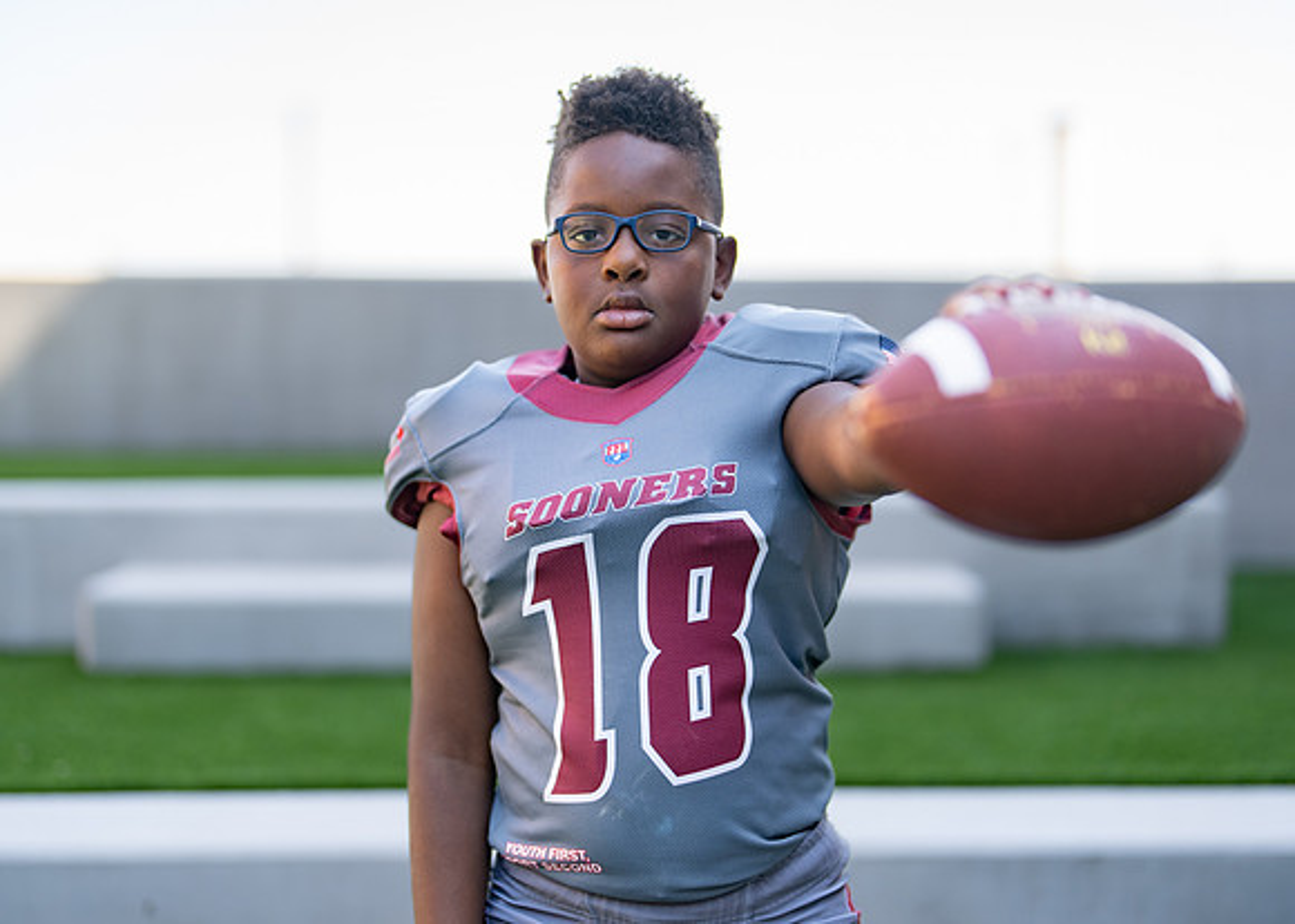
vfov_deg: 24.8
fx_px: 2104
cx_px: 654
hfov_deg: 34.2
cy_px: 444
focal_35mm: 57
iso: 100
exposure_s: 1/1250
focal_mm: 50
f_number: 1.2
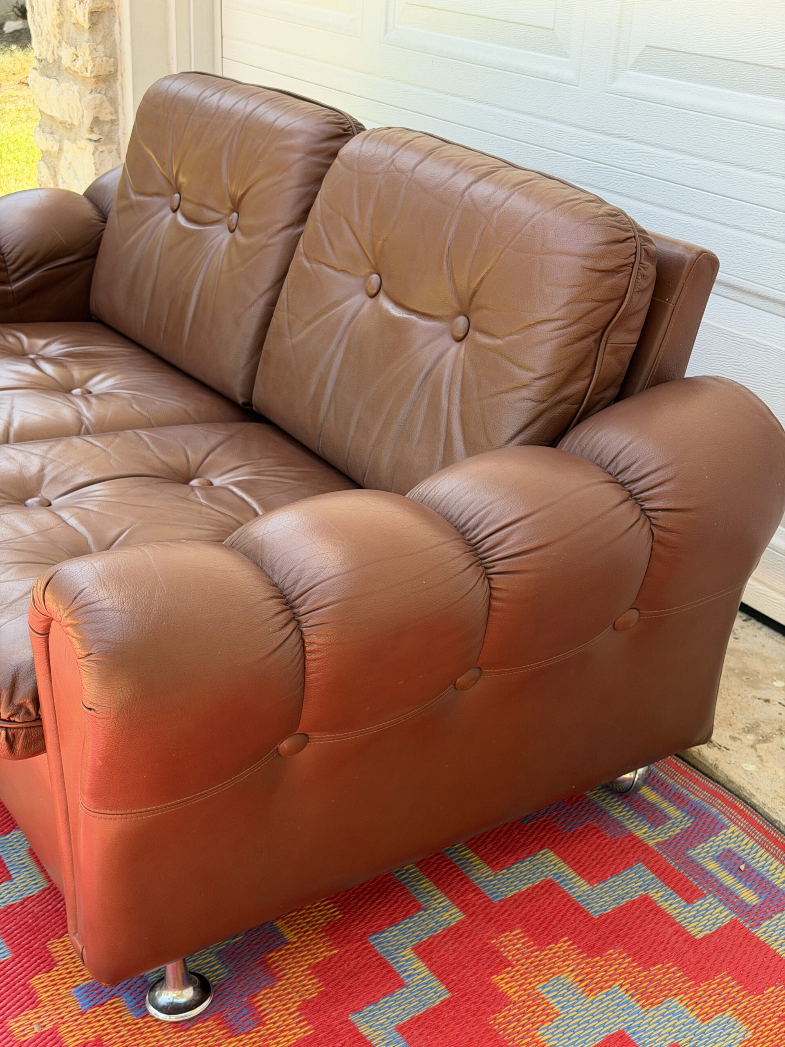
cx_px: 392
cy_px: 524
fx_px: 1451
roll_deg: -0.3
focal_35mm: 48
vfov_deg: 39.7
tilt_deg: -23.2
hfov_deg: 30.3
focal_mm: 6.76
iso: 80
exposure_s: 1/304
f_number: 1.78
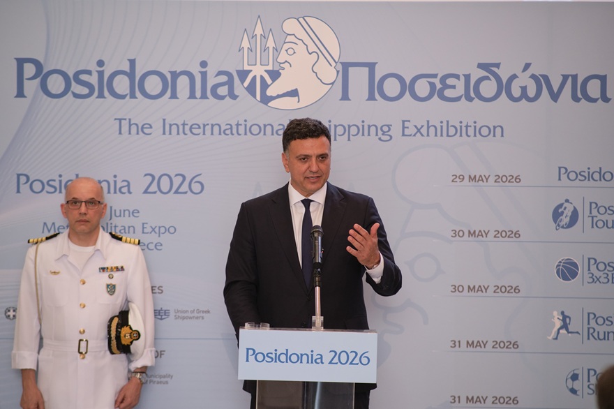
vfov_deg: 10.7
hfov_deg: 16.0
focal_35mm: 128
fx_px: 2182
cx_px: 307
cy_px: 204
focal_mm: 85
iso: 1000
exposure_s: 1/250
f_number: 2
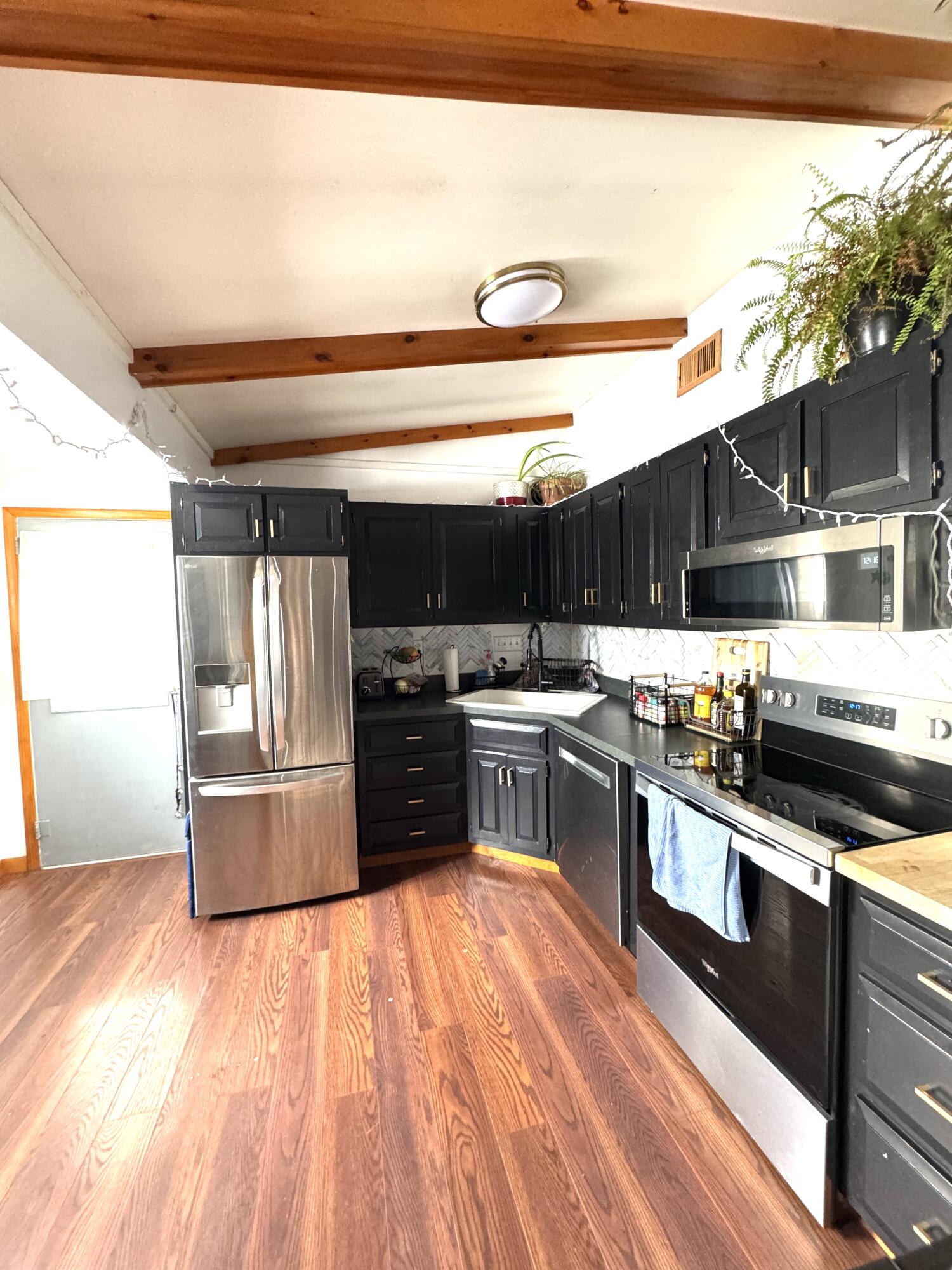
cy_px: 635
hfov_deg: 85.7
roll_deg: +0.5
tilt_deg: -3.1
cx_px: 476
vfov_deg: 102.1
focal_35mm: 14
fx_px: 513
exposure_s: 1/60
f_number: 2.2
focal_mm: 2.22
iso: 640
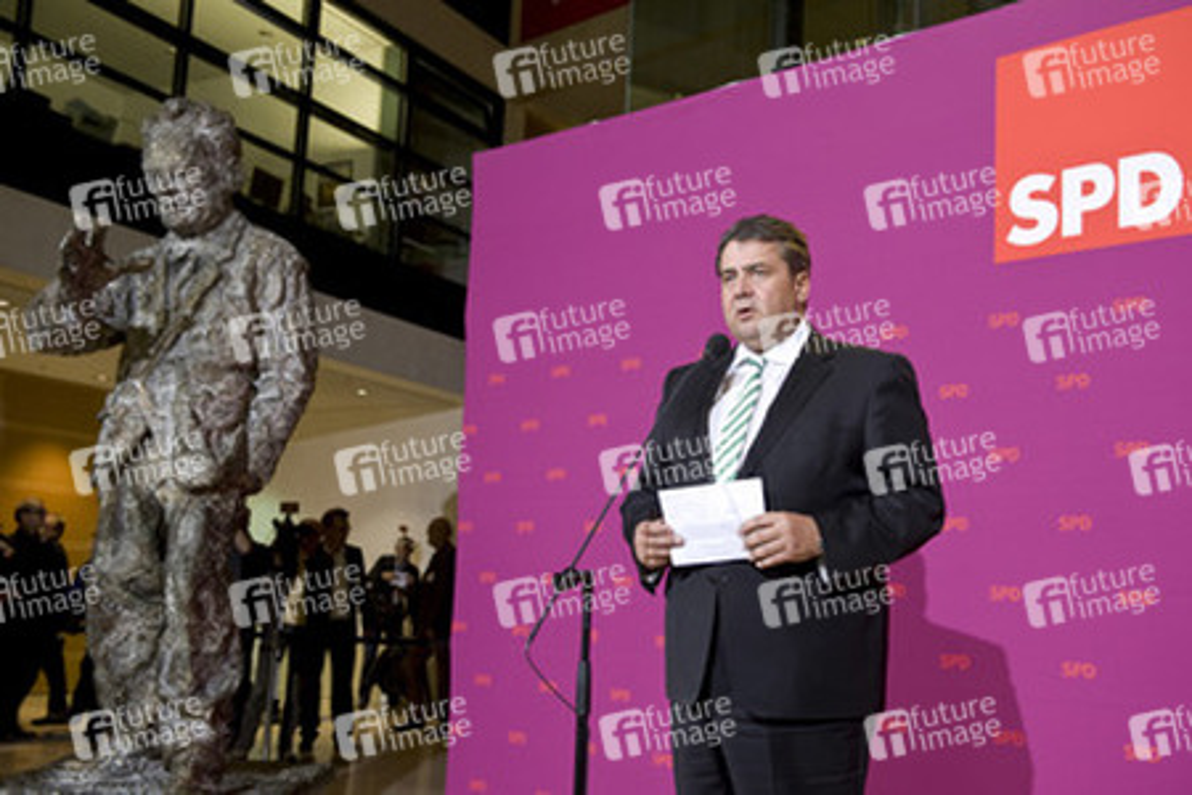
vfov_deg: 33.4
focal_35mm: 40
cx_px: 596
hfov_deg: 48.5
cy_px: 398
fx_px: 1324
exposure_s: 1/125
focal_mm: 40
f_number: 4
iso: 1000
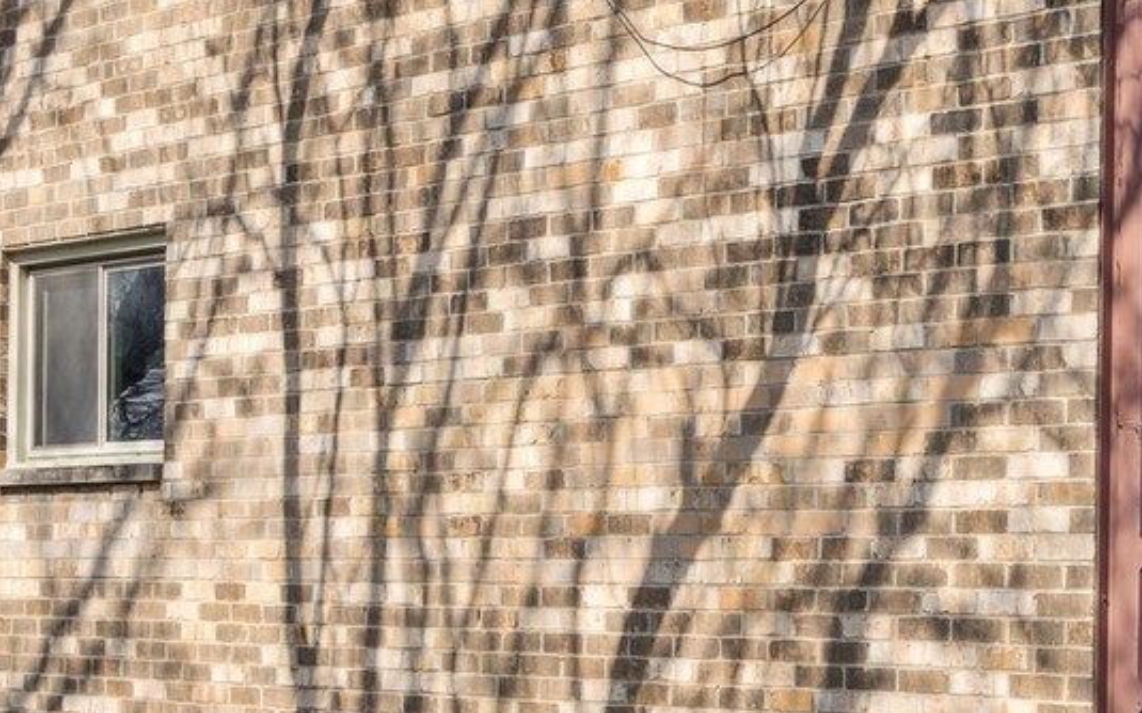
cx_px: 1215
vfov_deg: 18.1
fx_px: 2209
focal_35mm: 71
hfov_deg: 26.9
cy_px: 128
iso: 125
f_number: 8
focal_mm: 23
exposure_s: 1/160
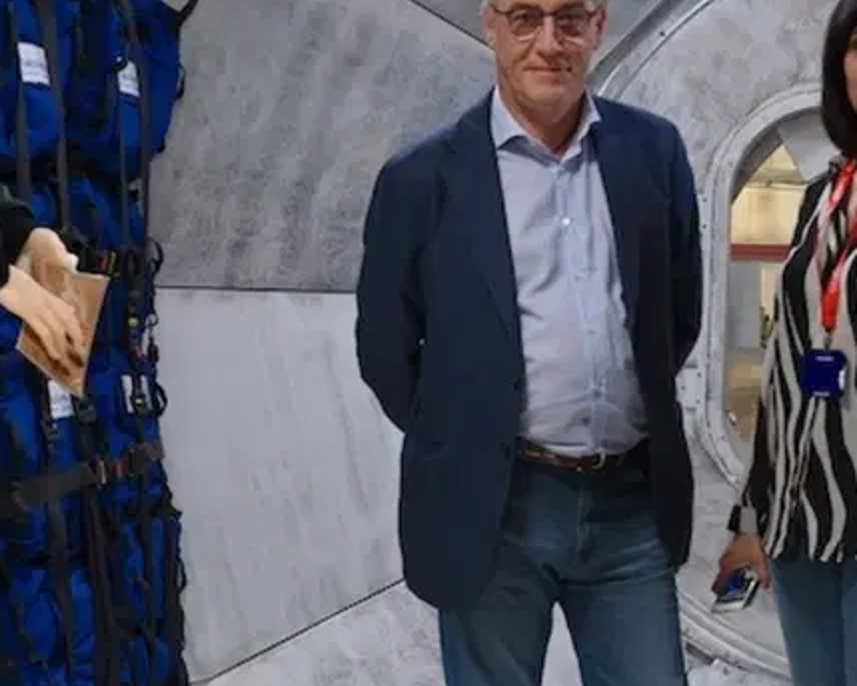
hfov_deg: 19.7
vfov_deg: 15.8
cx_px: 336
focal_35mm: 97
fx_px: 2460
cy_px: 496
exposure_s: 1/160
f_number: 4.5
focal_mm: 37
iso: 2200
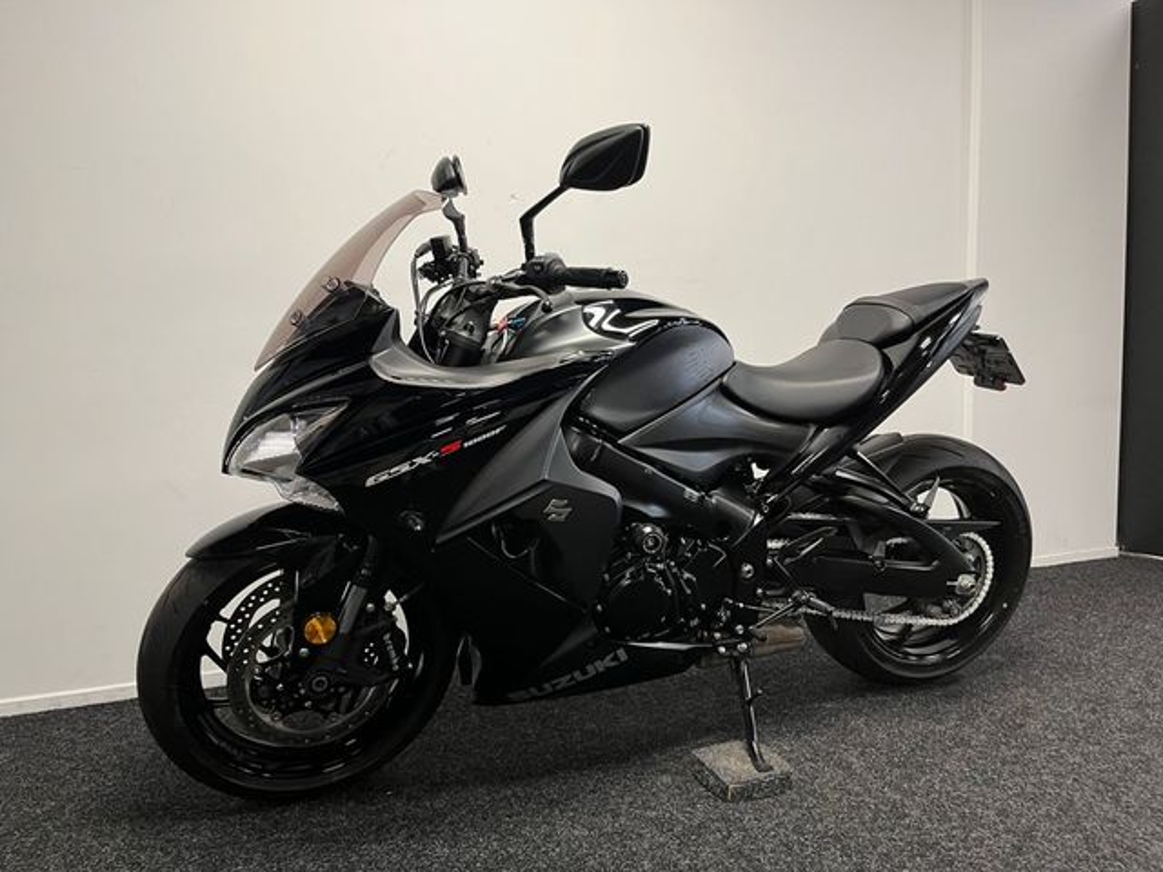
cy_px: 436
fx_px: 874
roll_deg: +3.6
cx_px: 582
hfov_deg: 67.3
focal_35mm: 26
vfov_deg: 53.1
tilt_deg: -5.2
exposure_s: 1/50
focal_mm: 5.1
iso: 100
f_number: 1.6
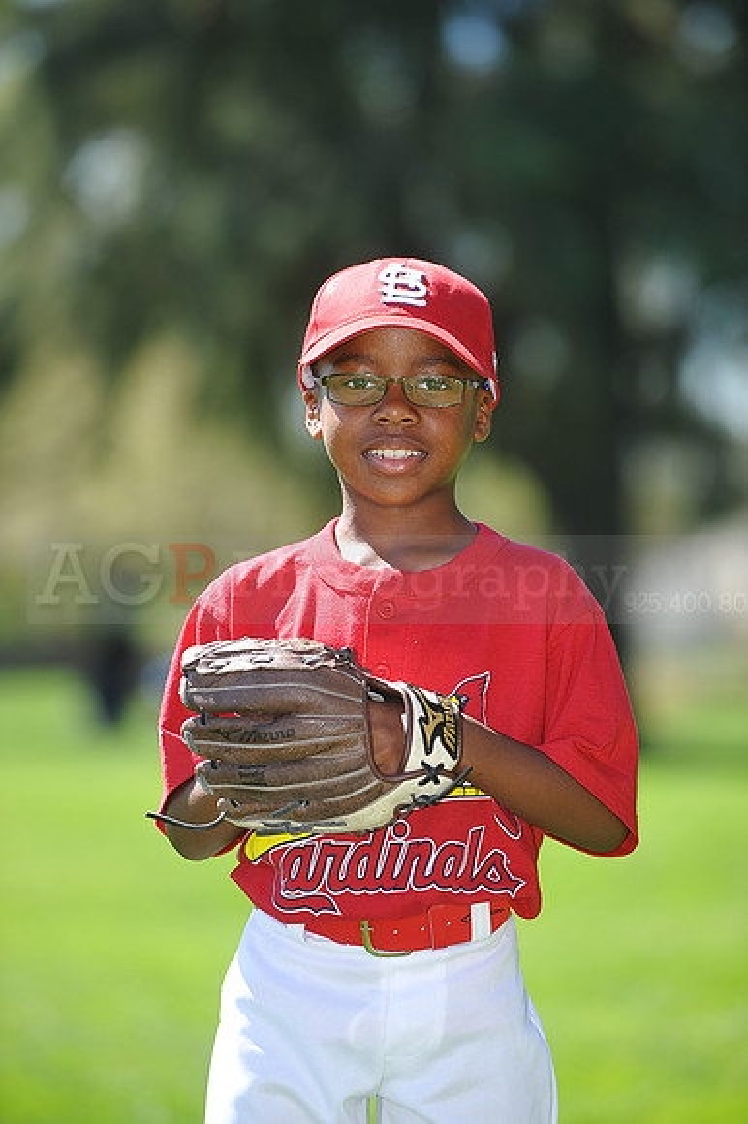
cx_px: 374
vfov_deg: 10.3
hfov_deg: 6.9
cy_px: 562
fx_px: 6240
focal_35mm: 200
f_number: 4.5
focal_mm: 200
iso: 200
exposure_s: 1/500
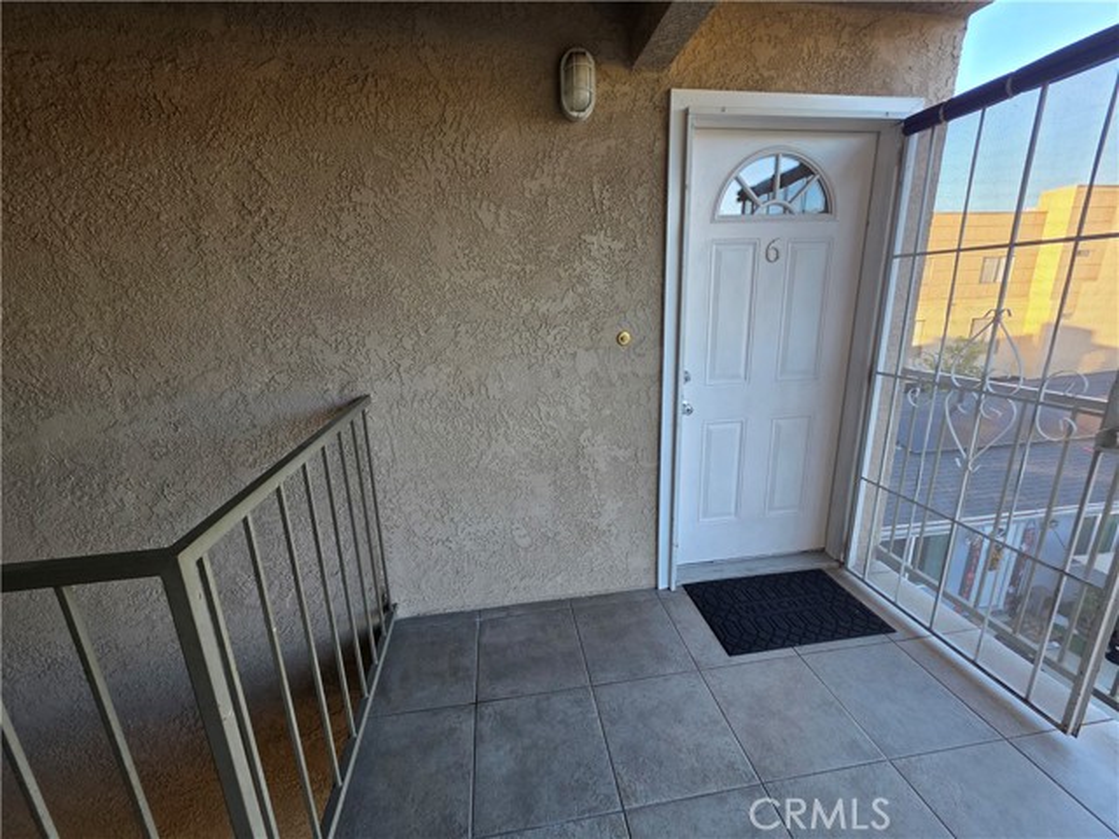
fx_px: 420
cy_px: 420
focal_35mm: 13
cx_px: 560
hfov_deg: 106.2
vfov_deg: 89.9
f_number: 1.9
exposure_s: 1/120
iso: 50
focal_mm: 2.2
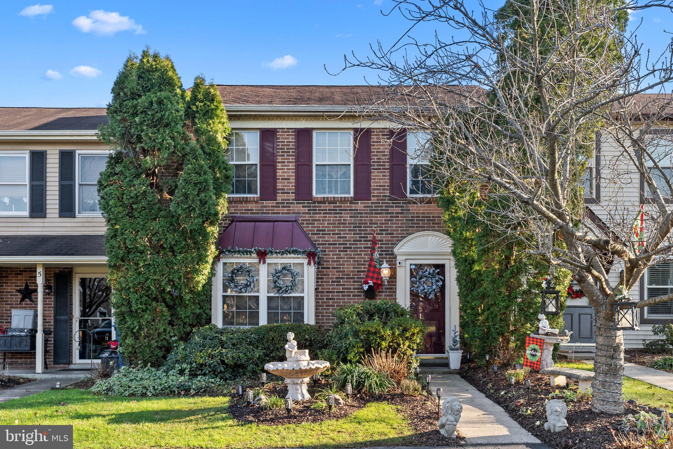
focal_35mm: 32
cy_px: 224
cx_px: 336
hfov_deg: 58.7
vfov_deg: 41.1
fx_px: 598
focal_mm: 32
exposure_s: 1/100
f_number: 11
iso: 640
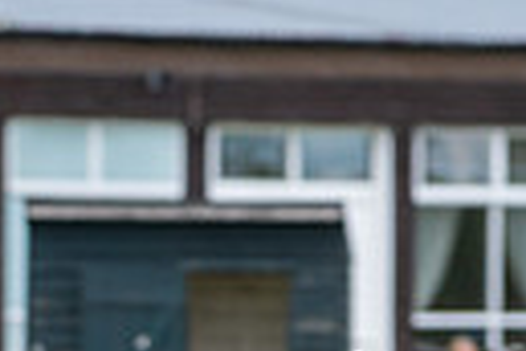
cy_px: 914
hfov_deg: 1.7
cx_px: 338
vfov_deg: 1.1
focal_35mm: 1201
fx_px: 17547
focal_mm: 230
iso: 800
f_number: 5.6
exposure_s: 1/1600
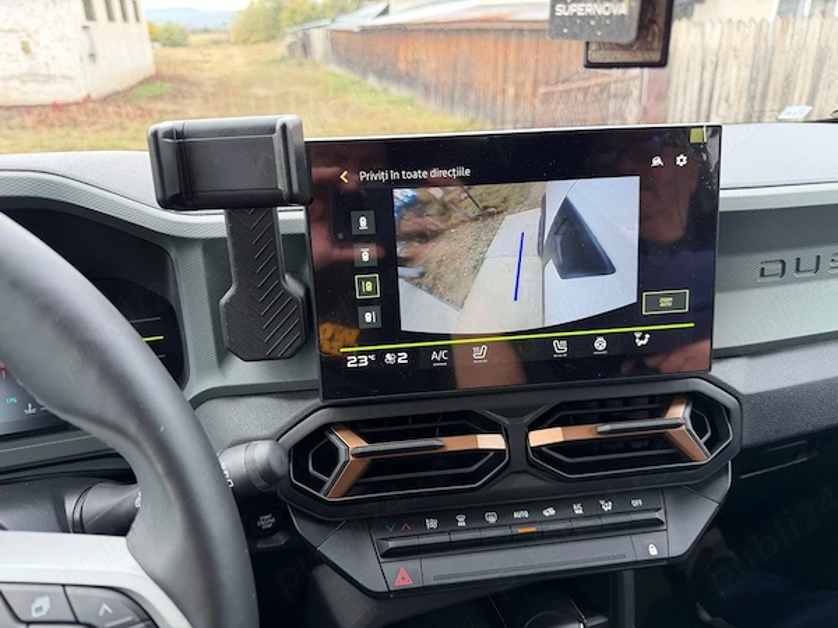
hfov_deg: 71.6
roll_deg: +0.6
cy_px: 314
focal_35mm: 24
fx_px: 581
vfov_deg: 56.8
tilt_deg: -25.4
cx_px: 419
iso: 80
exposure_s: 1/172
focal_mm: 6.76
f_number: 1.78
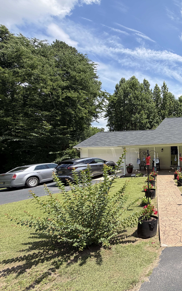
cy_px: 146
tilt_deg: +0.1
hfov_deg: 48.5
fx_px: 159
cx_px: 184
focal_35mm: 20
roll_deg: +2.6
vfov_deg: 85.1
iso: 25
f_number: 2.2
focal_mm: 2.22
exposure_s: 1/770
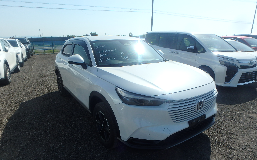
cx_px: 131
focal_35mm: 23
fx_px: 161
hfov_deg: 77.2
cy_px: 92
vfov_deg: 52.8
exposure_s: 1/500
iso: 125
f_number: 6
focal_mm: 3.7
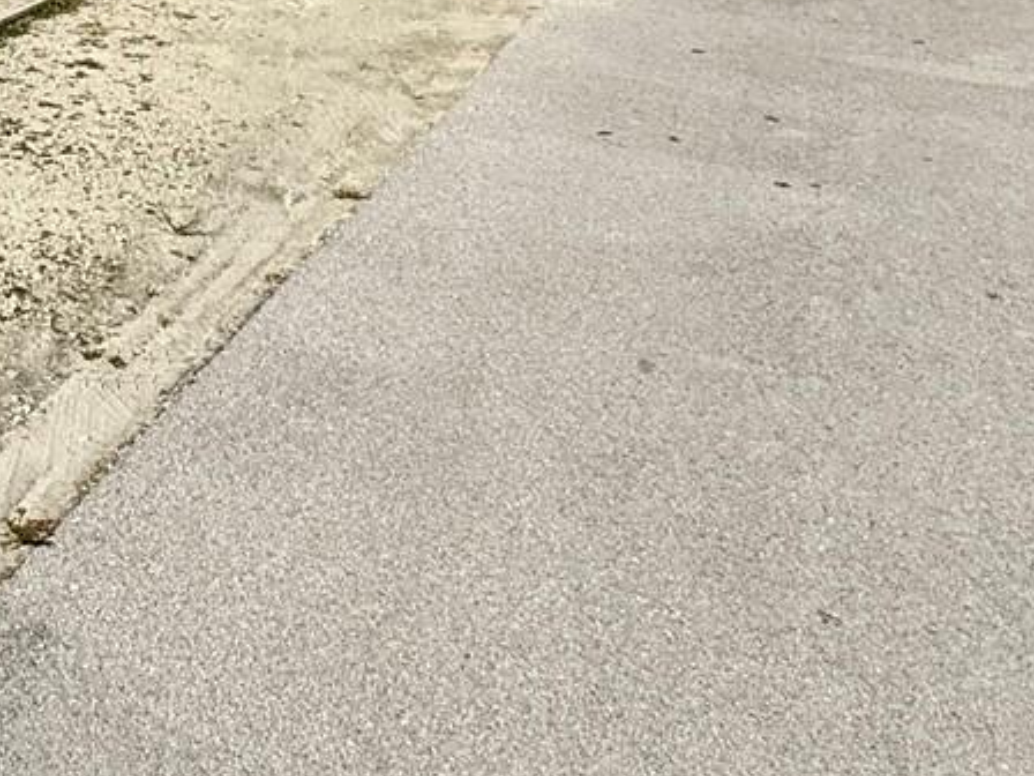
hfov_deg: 29.5
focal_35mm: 50
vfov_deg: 24.7
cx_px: -360
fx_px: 1494
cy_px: -277
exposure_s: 1/2841
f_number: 2.2
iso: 50
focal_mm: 2.22
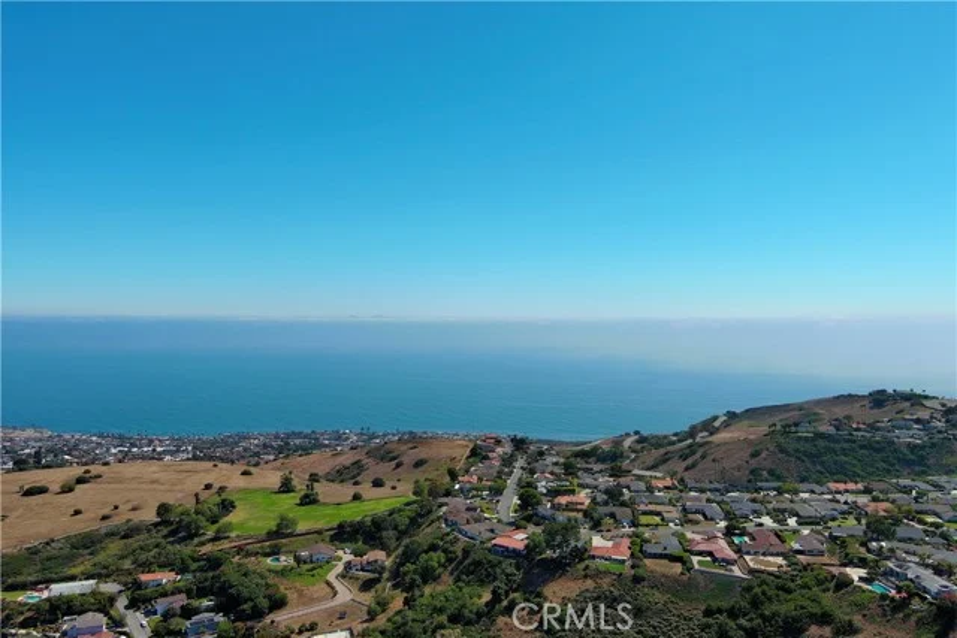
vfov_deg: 45.0
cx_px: 478
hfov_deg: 63.6
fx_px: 771
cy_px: 319
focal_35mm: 29
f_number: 2.8
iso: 102
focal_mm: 10.57
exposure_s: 1/3115
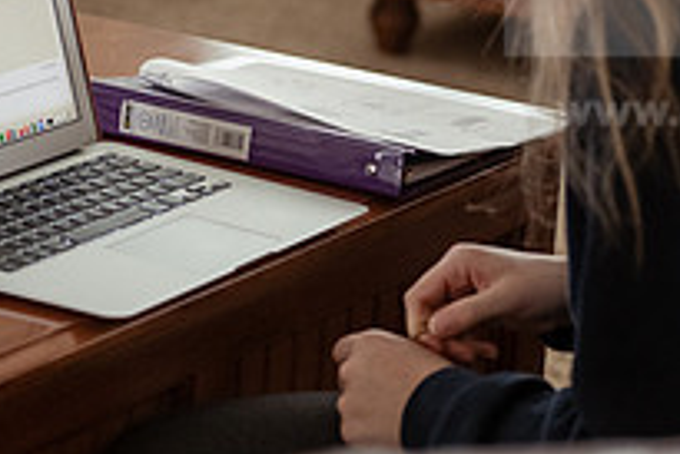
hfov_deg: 10.4
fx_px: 3743
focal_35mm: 198
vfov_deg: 6.9
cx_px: 405
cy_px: 181
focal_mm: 70
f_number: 3.2
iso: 1250
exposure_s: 1/200
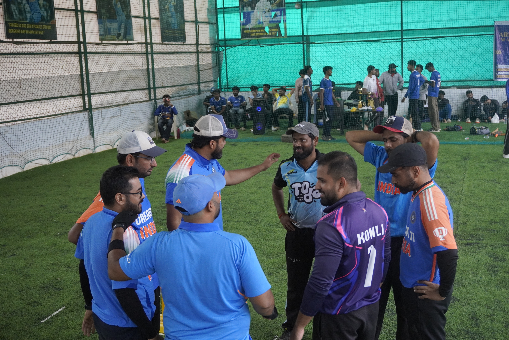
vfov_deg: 29.0
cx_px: 254
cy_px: 170
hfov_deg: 42.3
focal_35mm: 46
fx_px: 658
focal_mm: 31
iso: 2000
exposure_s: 1/200
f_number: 4.5
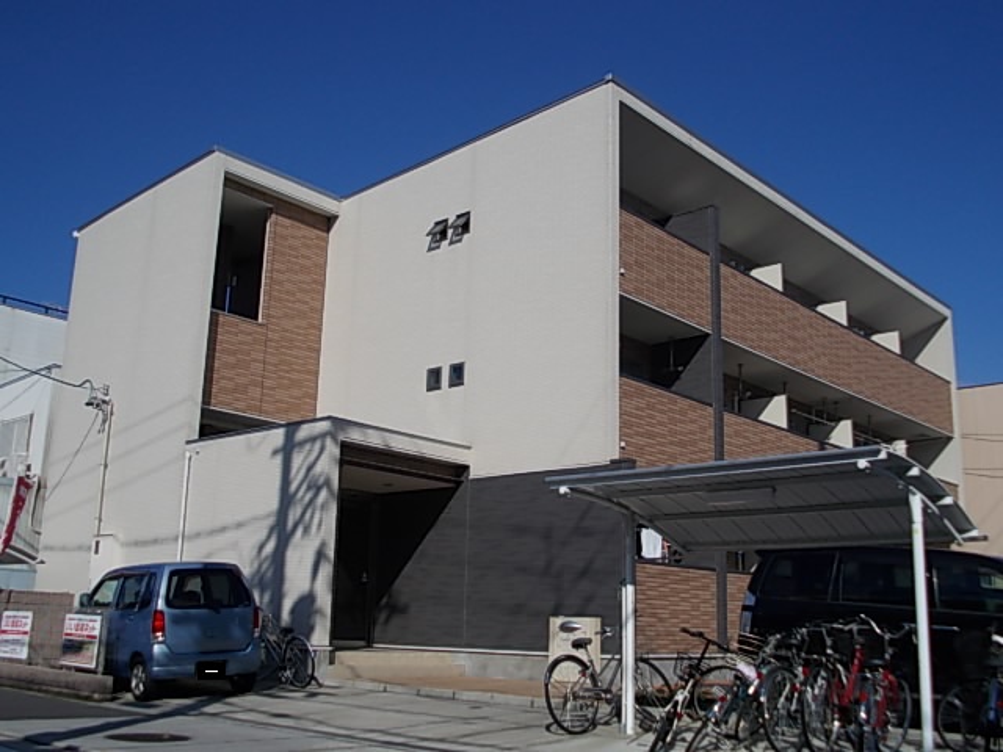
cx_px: 502
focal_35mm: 38
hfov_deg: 49.0
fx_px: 1101
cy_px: 376
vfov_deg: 37.7
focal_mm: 5.3
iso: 80
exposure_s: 1/640
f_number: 6.2
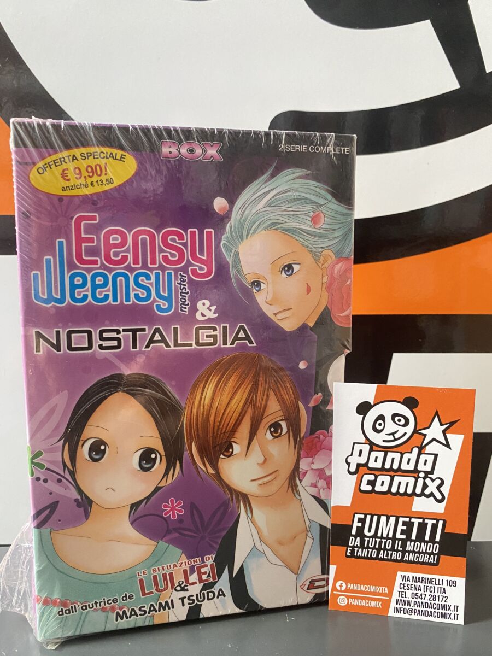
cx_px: 246
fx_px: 493
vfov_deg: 67.3
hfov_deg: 53.1
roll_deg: +0.2
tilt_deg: -7.6
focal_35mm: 26
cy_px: 328
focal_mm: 4.25
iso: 500
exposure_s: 1/54
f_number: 1.8
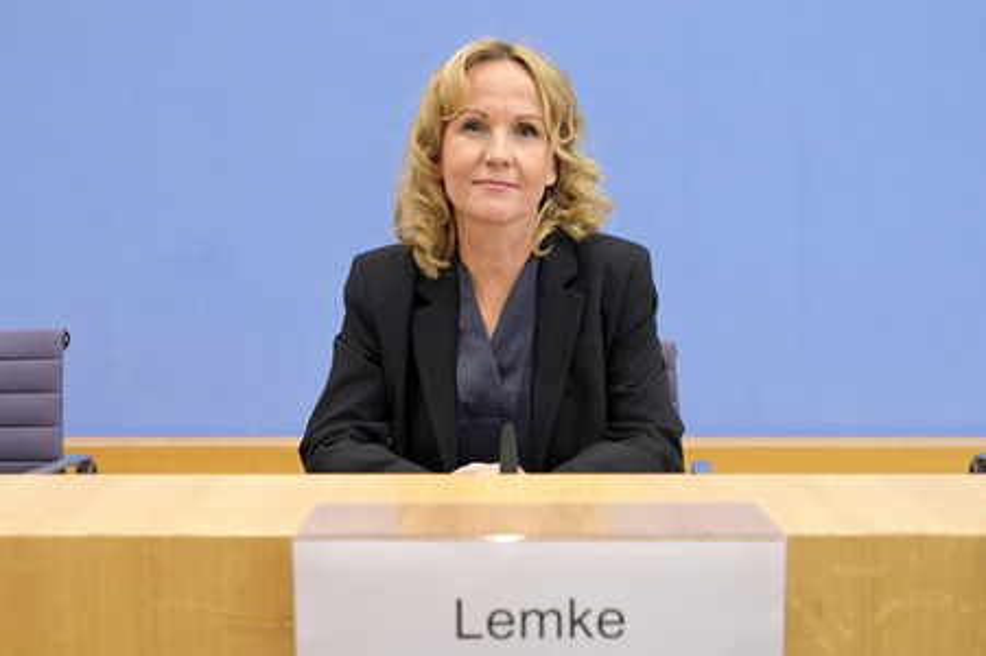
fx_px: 985
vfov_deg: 36.8
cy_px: 328
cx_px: 493
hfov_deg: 53.2
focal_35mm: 36
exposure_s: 1/400
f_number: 5.6
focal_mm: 36
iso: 5000
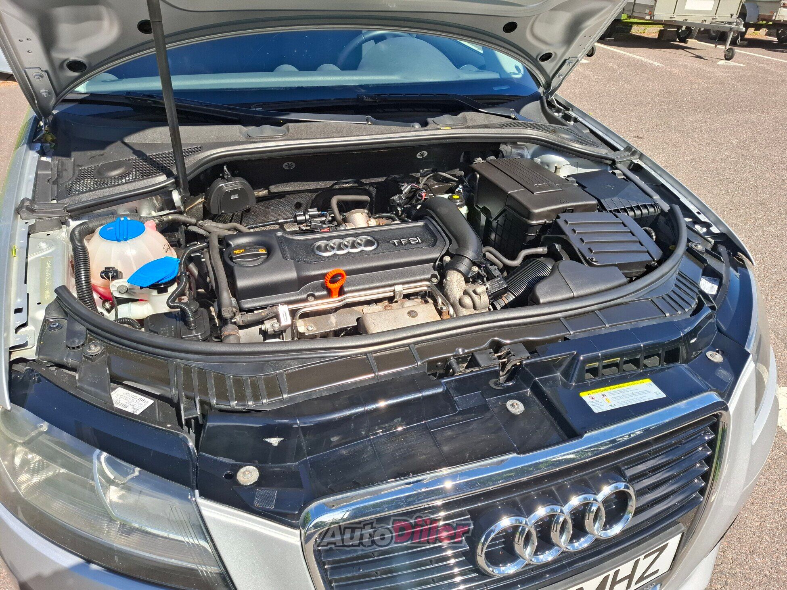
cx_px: 394
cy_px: 295
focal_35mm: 23
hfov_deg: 73.9
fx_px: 523
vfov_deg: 58.9
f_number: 1.8
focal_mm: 5.54
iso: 50
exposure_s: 1/1299
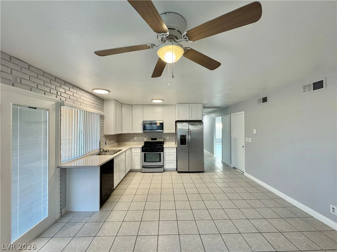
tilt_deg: -0.1
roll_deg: +0.3
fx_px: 136
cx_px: 168
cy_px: 126
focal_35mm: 14
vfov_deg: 85.7
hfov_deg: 102.1
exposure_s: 1/120
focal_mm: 2.22
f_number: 2.2
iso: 160
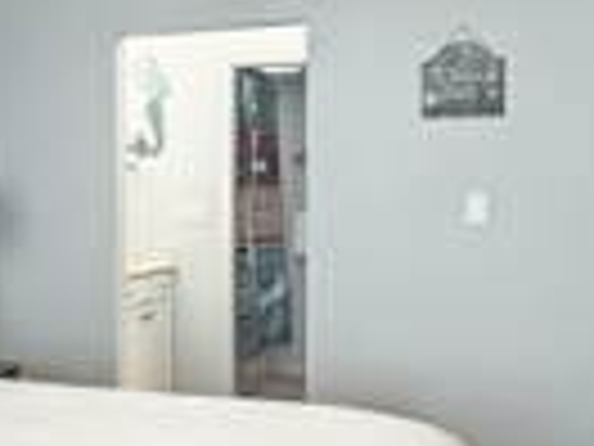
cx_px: 50
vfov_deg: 27.5
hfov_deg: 35.1
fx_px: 875
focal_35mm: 51
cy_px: 408
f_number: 2.2
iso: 125
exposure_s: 1/120
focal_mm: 2.22
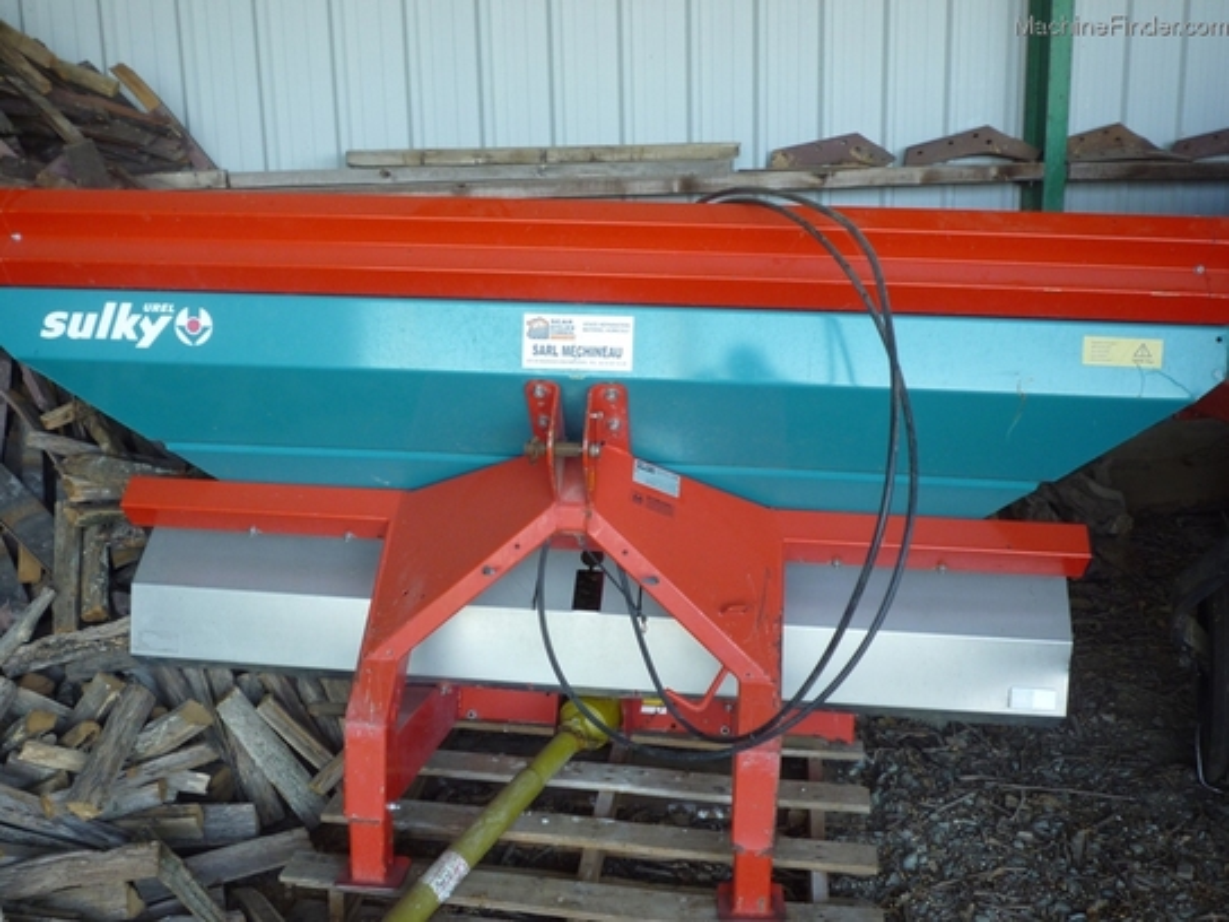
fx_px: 1278
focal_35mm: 36
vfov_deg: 39.7
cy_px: 461
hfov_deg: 51.4
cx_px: 614
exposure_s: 1/40
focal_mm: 6.3
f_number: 3.8
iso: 100
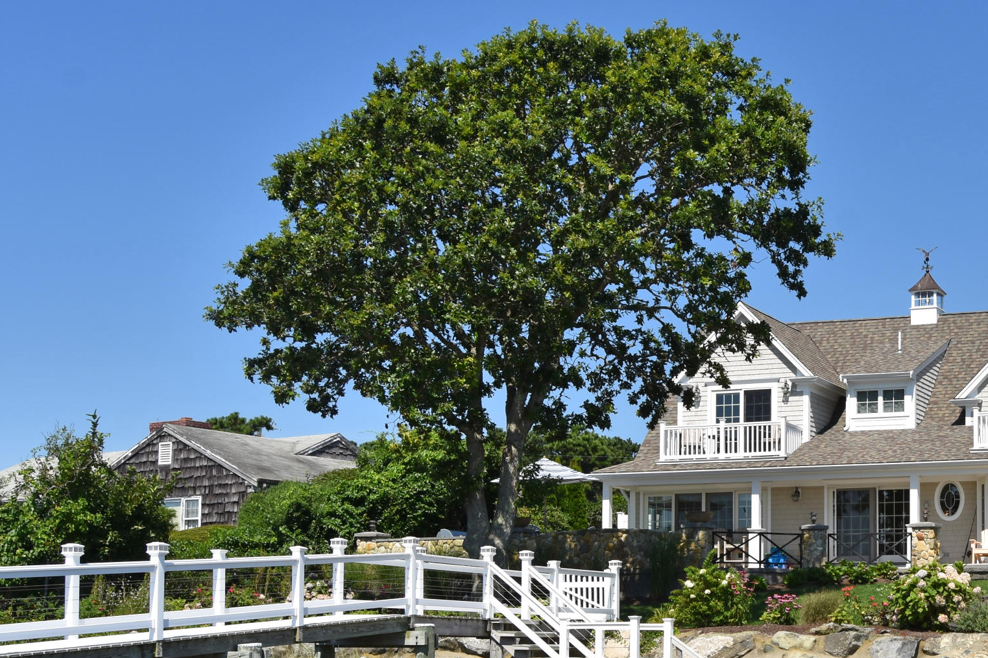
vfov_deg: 20.6
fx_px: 1784
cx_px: 971
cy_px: 561
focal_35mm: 65
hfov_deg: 29.1
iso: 100
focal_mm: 22
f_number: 9
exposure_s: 1/250
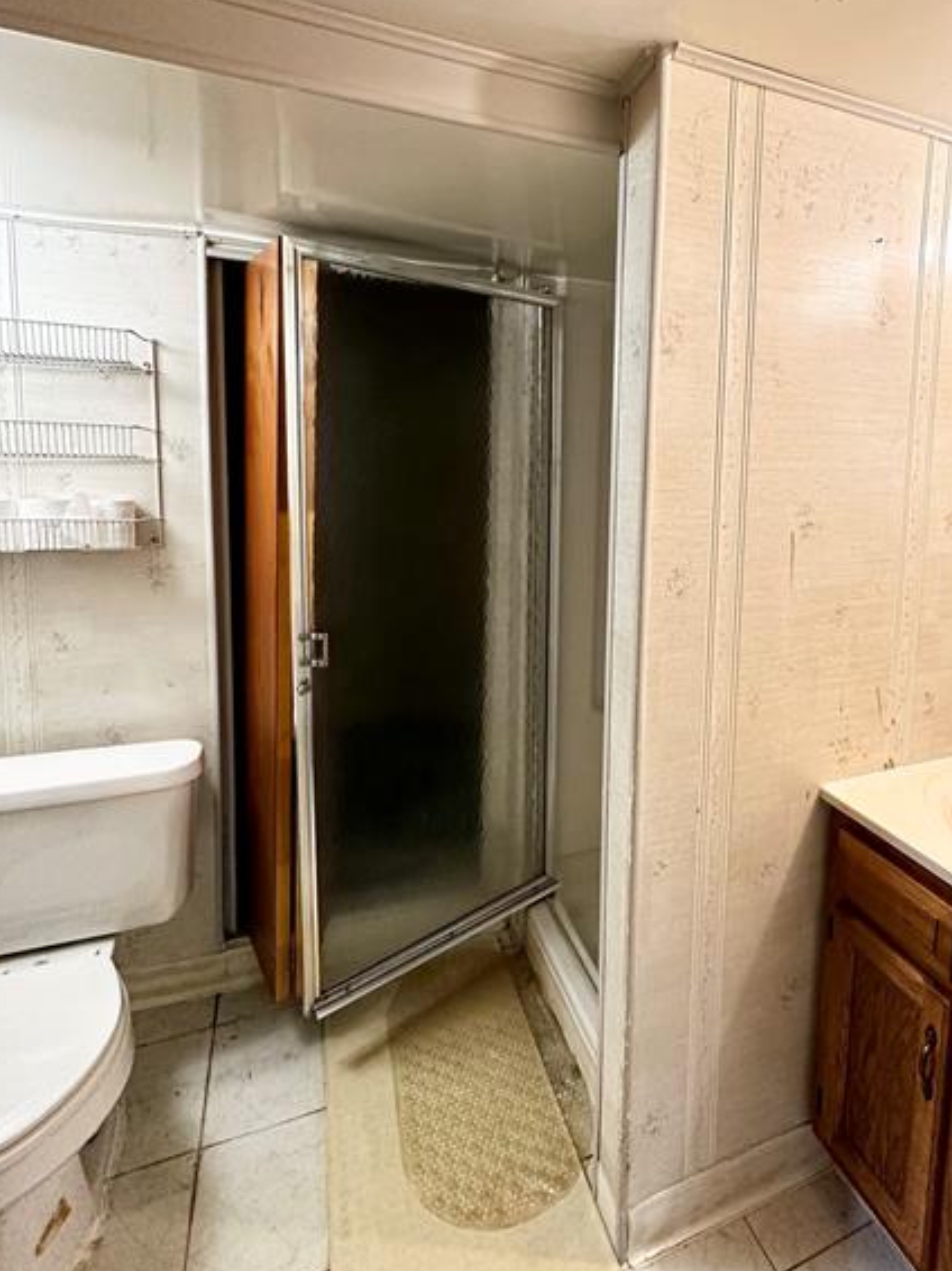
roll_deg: -2.3
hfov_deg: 67.5
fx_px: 697
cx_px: 599
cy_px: 525
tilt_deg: -5.0
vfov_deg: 83.9
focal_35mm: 19
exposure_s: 1/120
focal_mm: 2.22
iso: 250
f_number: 2.2
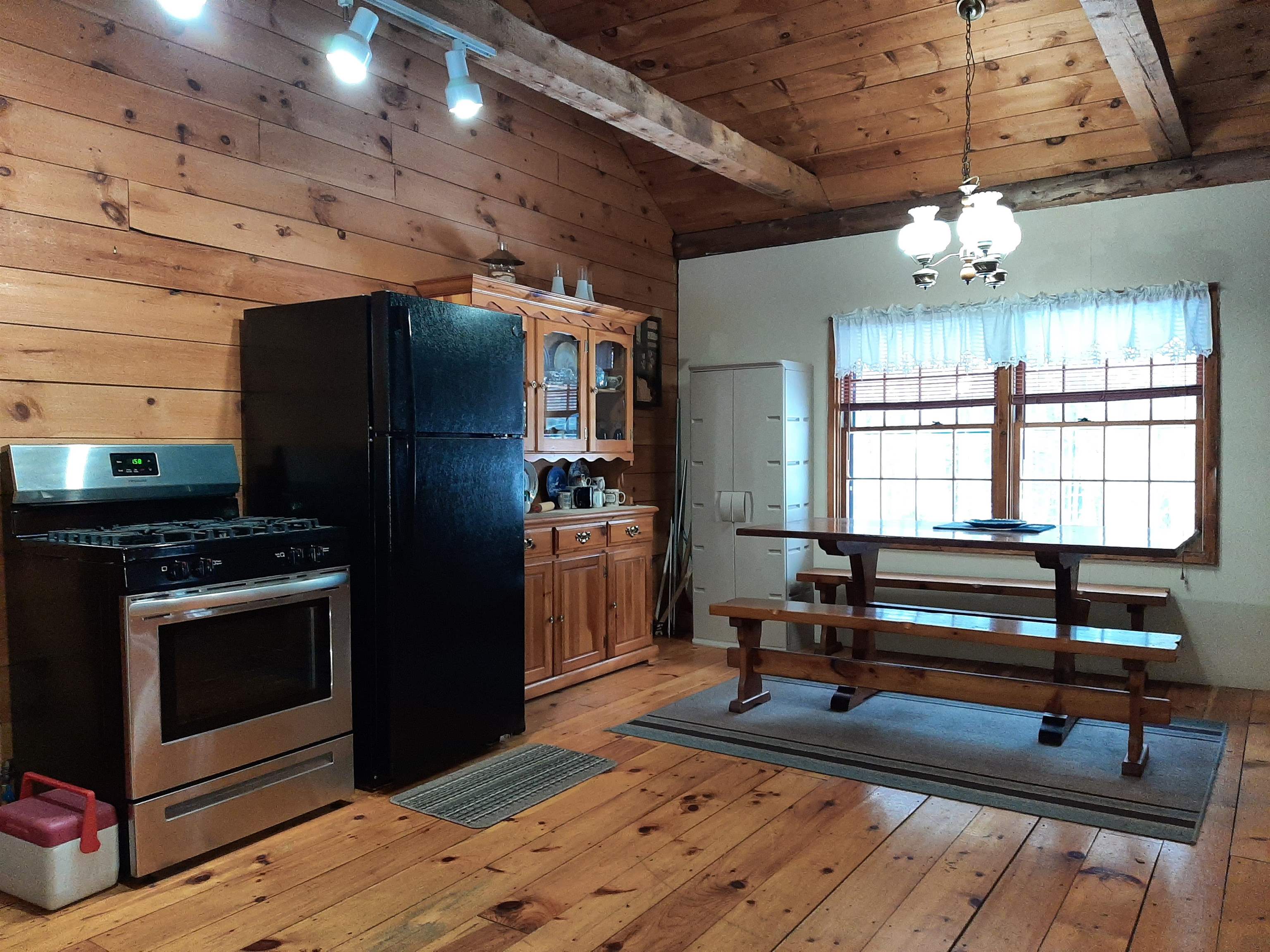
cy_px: 476
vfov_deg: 53.1
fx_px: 954
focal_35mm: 26
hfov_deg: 67.3
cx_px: 635
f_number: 1.7
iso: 200
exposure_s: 1/40
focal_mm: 3.93
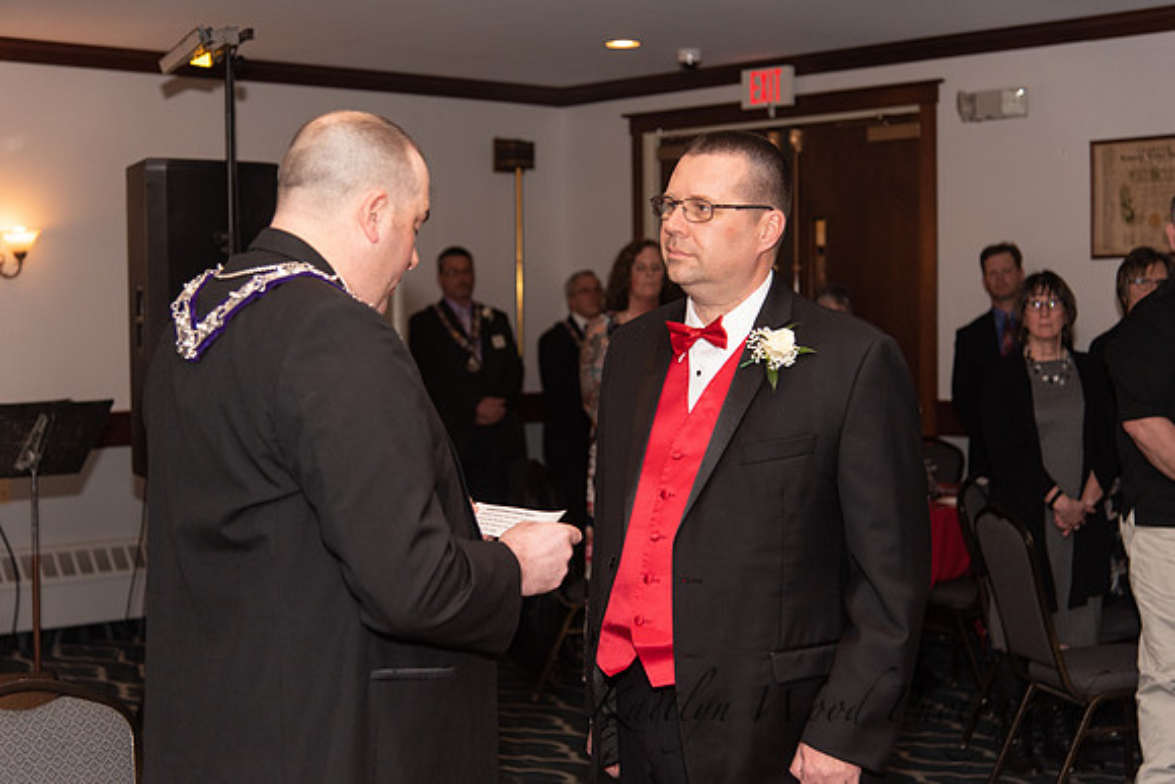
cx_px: 588
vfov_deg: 21.9
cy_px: 392
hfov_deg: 32.4
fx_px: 2024
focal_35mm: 62
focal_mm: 62
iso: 800
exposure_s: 1/200
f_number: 4
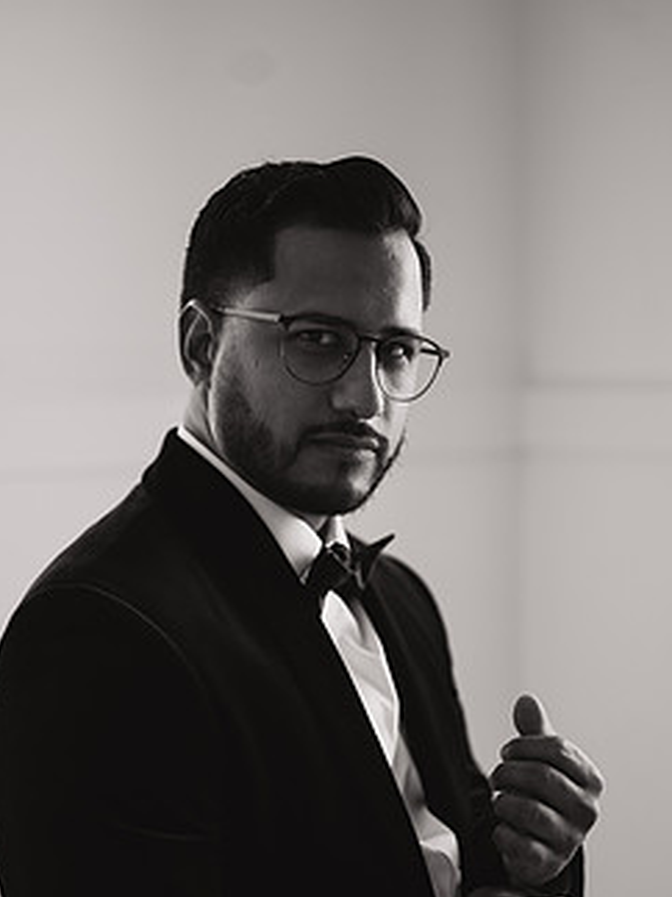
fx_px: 1735
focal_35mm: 67
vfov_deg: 28.8
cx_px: 312
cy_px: 603
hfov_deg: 21.9
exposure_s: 1/500
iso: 250
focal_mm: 50
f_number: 2
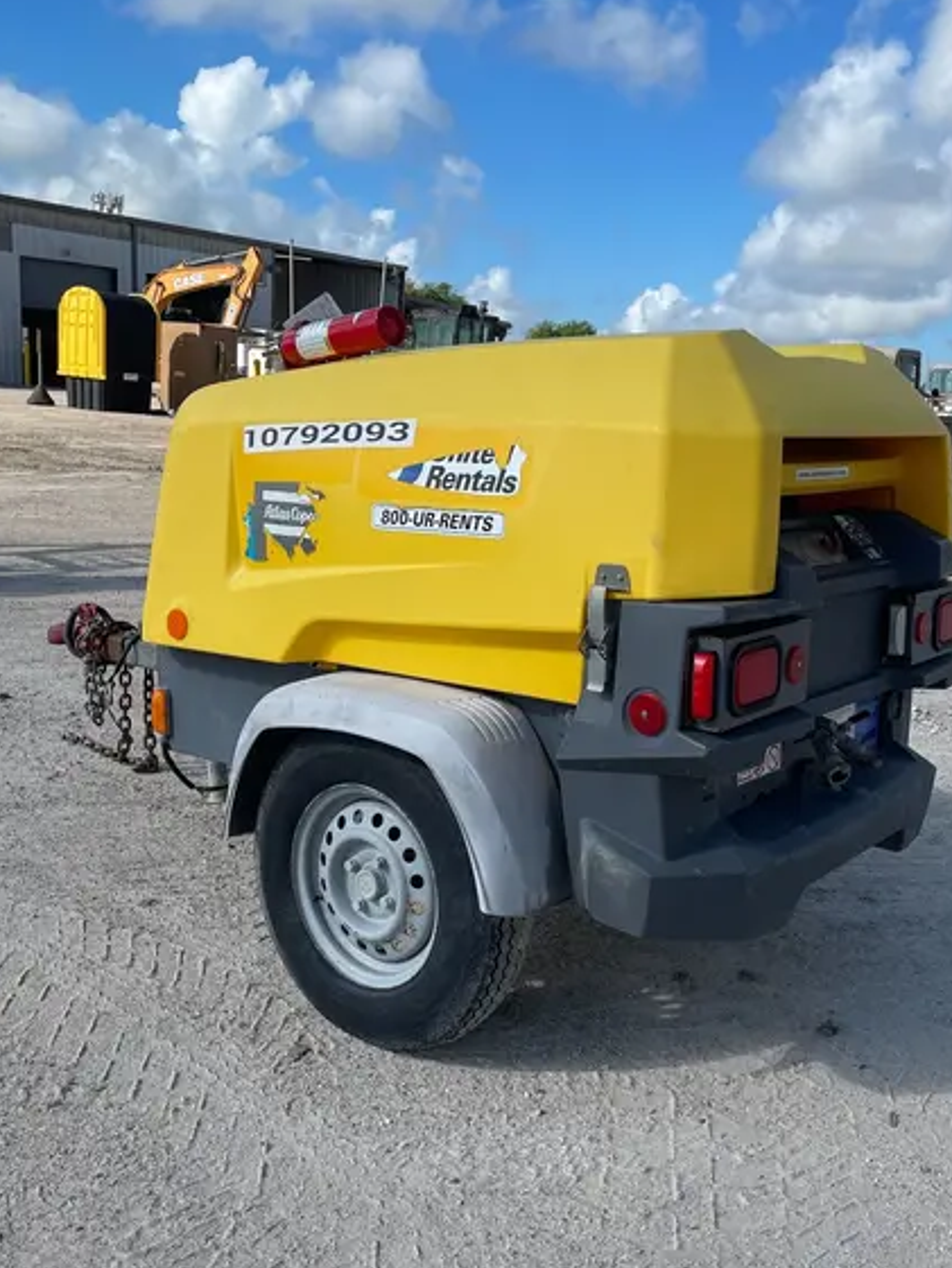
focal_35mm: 34
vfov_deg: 53.9
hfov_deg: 41.6
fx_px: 1246
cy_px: 650
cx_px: 574
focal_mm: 4.2
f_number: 1.6
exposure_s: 1/3401
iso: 32
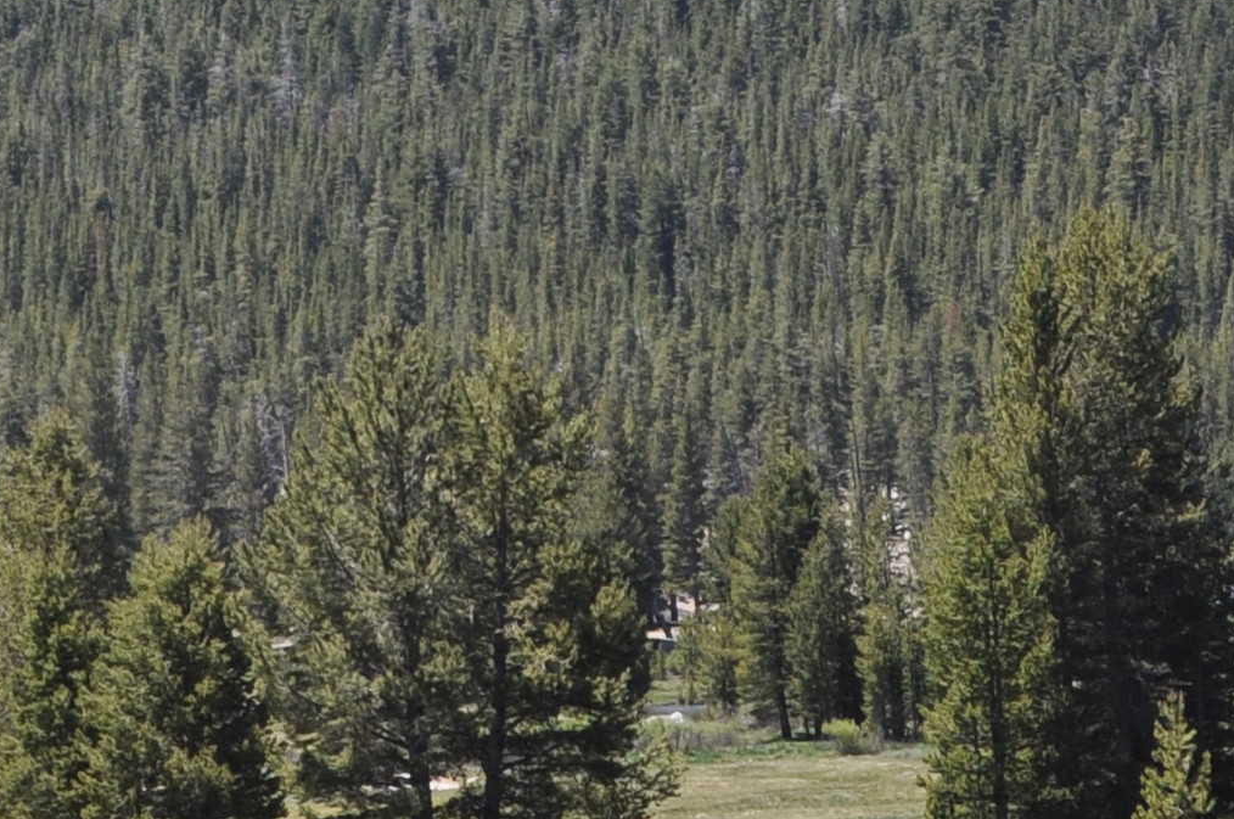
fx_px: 7603
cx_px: 50
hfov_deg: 9.2
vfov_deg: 6.2
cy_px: 187
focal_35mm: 222
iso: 200
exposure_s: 1/320
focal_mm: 35
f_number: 9
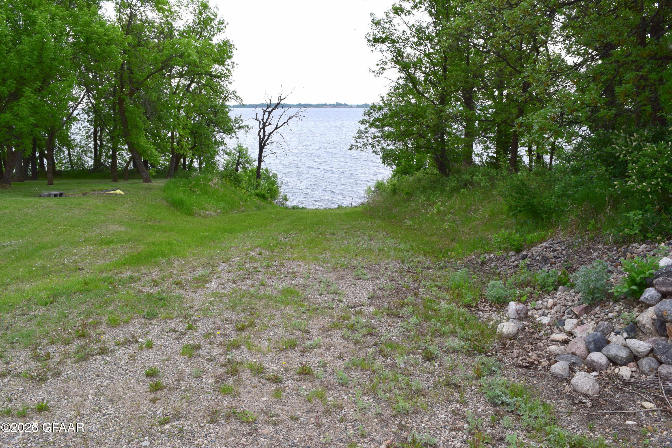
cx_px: 336
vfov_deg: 47.9
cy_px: 224
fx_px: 504
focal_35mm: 27
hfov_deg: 67.4
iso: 400
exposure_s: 1/200
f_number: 10
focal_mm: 18
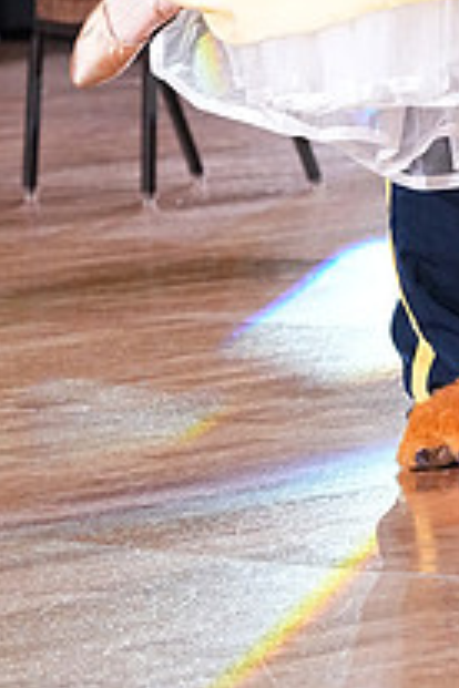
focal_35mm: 308
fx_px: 5890
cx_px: 451
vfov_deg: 6.6
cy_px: -273
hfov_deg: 4.5
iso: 6400
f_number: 5
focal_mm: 110
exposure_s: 1/400
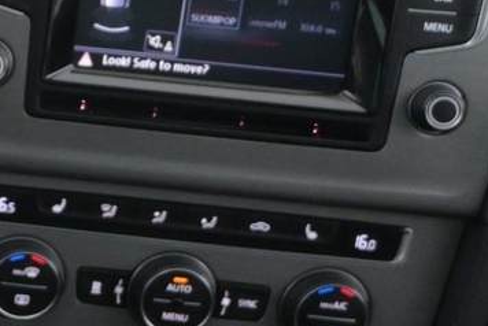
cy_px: 101
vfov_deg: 9.2
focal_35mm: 150
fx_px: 2035
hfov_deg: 11.9
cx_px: -546
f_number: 4
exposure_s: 1/40
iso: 3600
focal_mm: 22
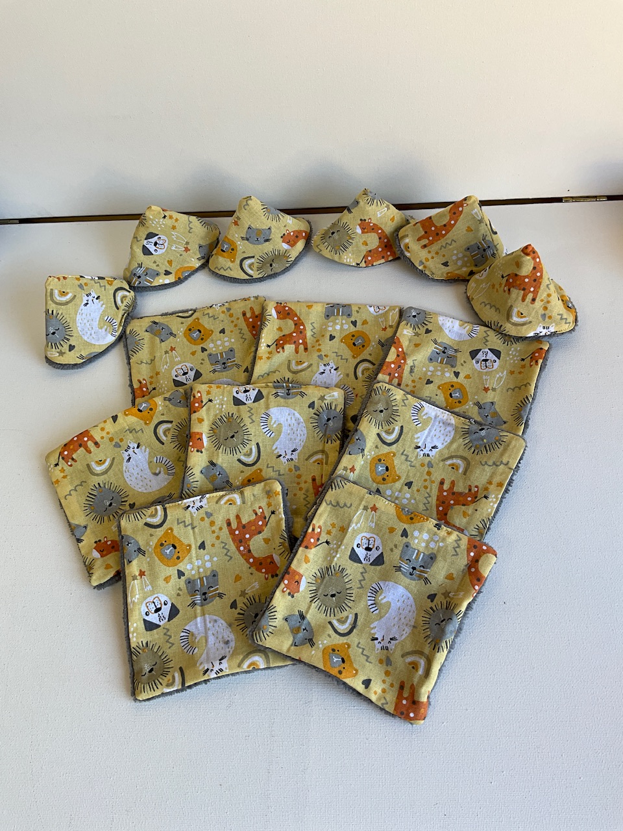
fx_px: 696
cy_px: 416
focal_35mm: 29
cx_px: 312
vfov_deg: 61.7
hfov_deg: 48.2
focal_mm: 3
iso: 20
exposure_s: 1/100
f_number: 1.8
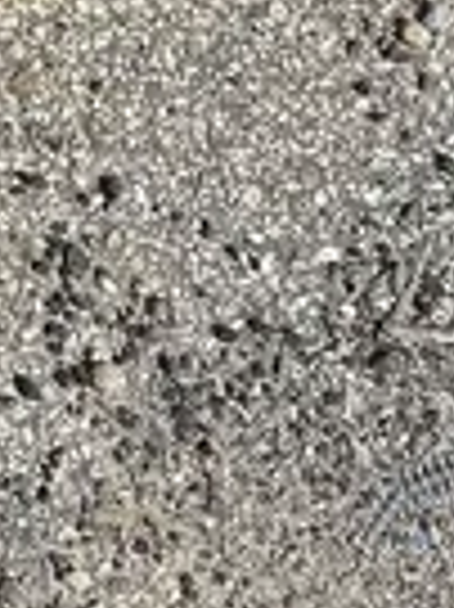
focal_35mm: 141
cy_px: -322
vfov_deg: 13.2
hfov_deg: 9.8
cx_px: -445
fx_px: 2470
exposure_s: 1/4630
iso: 50
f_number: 1.5
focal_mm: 5.7
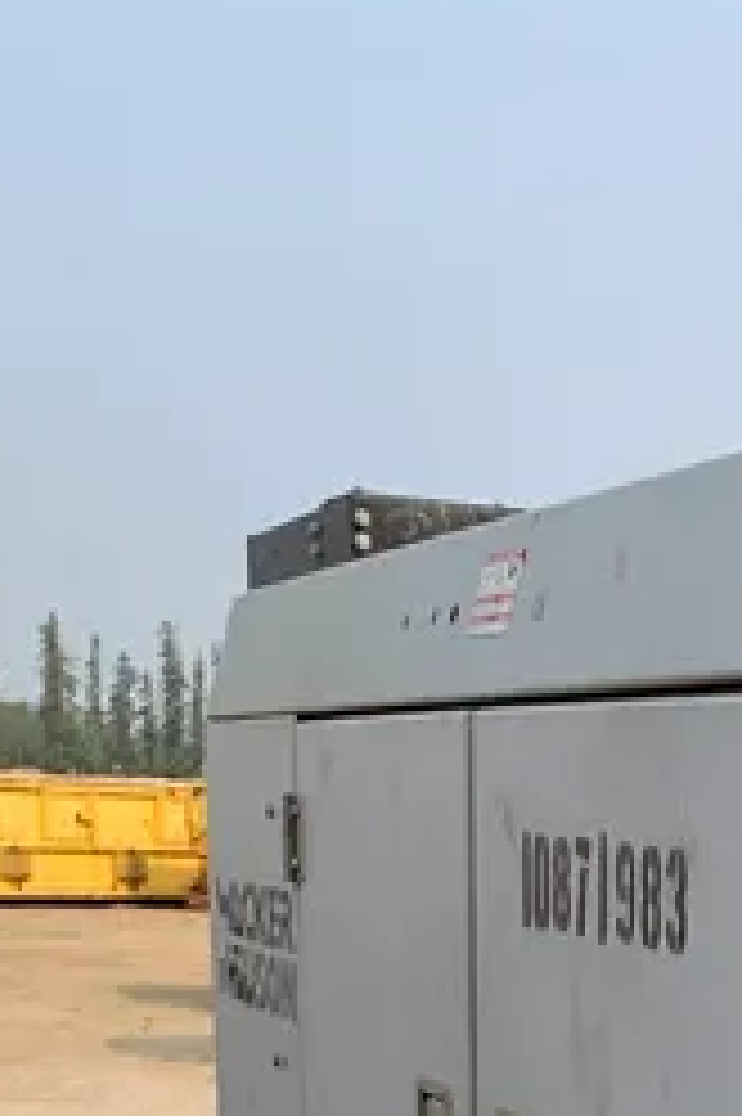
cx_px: 940
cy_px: 1586
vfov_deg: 21.9
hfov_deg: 16.2
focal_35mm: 80
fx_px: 2477
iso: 25
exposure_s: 1/1088
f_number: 1.8
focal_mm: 4.25
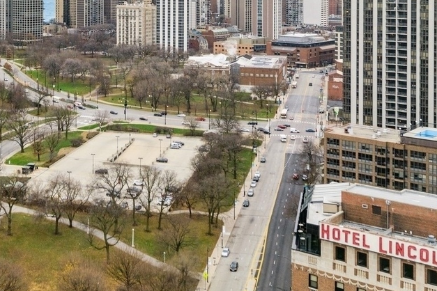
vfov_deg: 21.1
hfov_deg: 31.7
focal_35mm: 62
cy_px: -8
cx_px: 97
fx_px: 753
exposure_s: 1/100
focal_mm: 24
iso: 400
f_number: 6.3
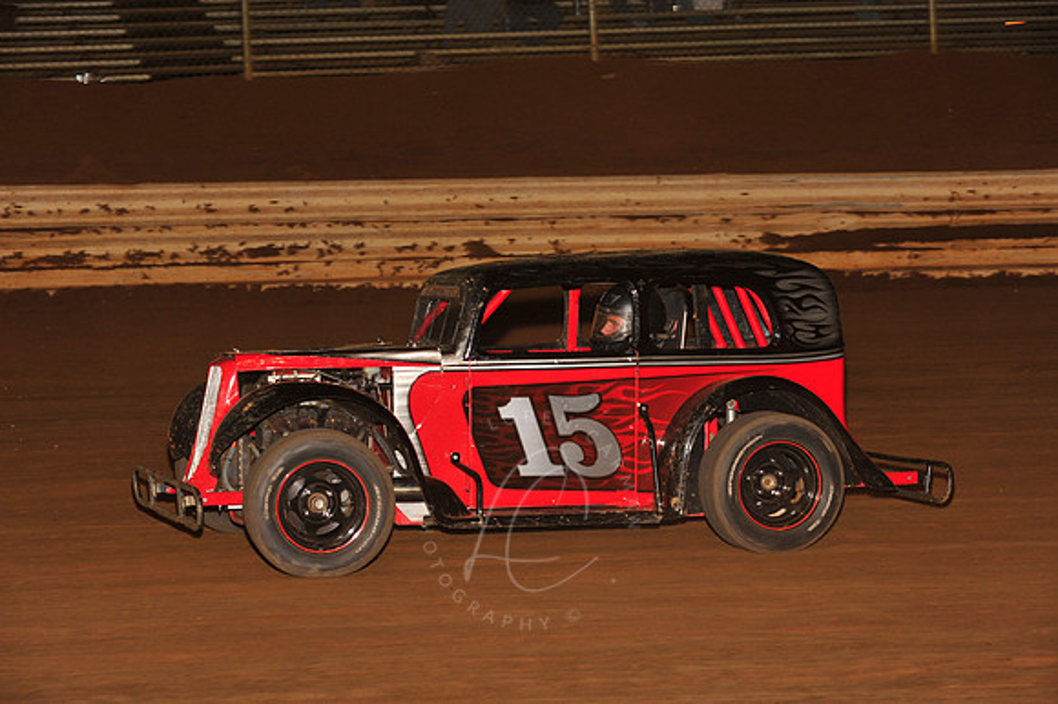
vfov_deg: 13.0
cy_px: 352
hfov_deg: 19.5
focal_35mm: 105
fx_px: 3084
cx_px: 529
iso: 800
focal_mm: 105
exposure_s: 1/250
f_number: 7.1
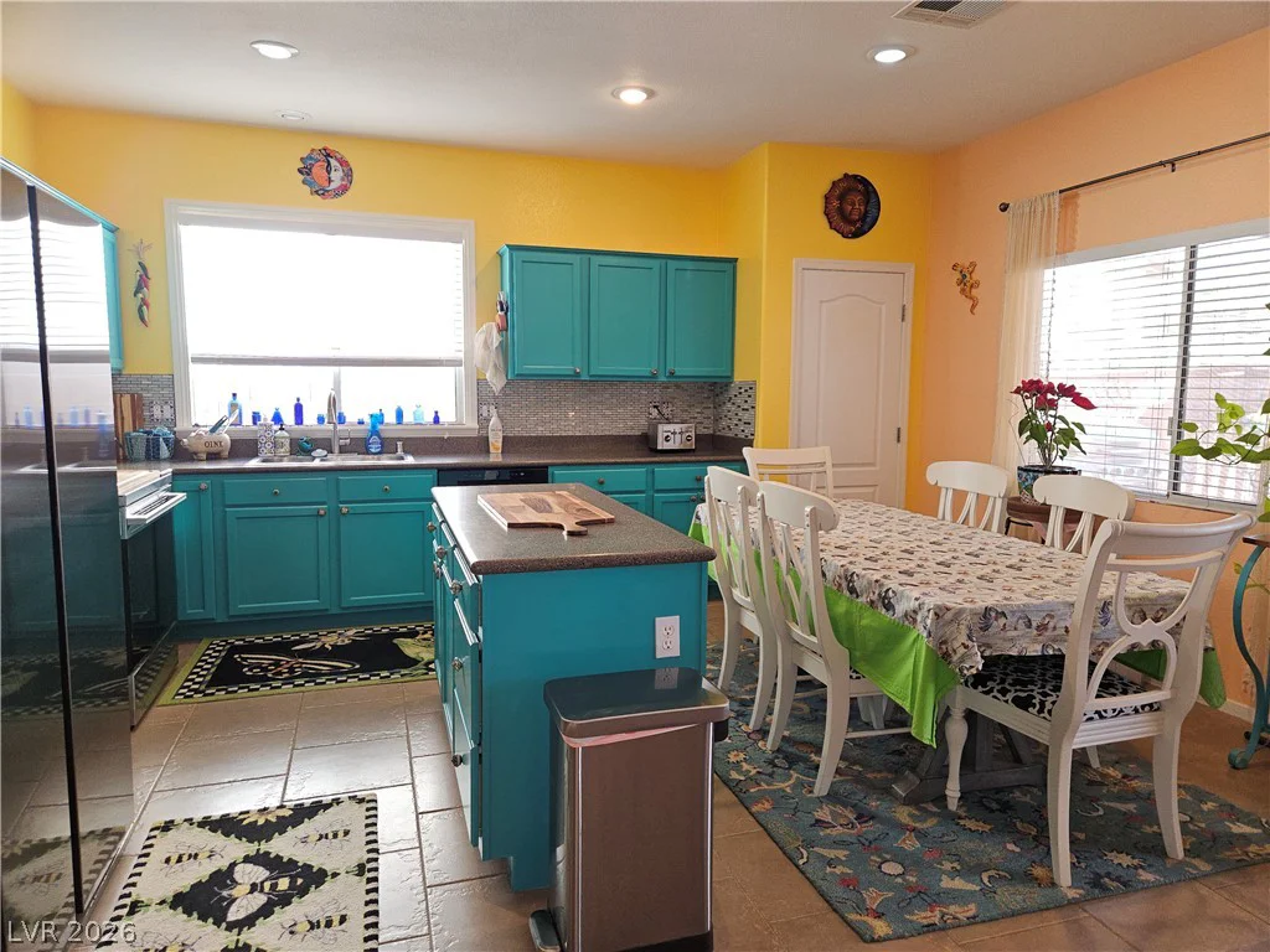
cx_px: 635
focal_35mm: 23
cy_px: 476
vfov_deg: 58.9
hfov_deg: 73.9
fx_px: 844
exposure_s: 1/60
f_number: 1.8
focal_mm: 5.4
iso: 125
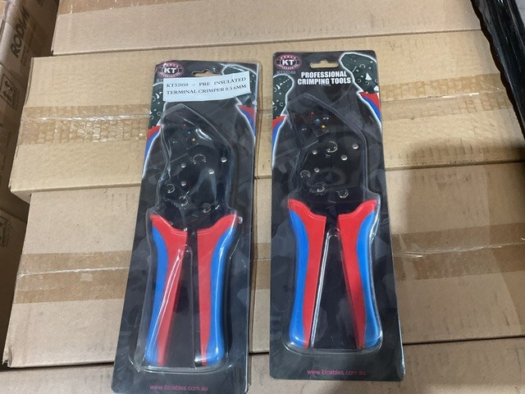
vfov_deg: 48.2
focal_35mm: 29
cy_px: 197
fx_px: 440
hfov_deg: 61.7
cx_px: 262
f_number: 1.8
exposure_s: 1/50
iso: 125
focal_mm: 3
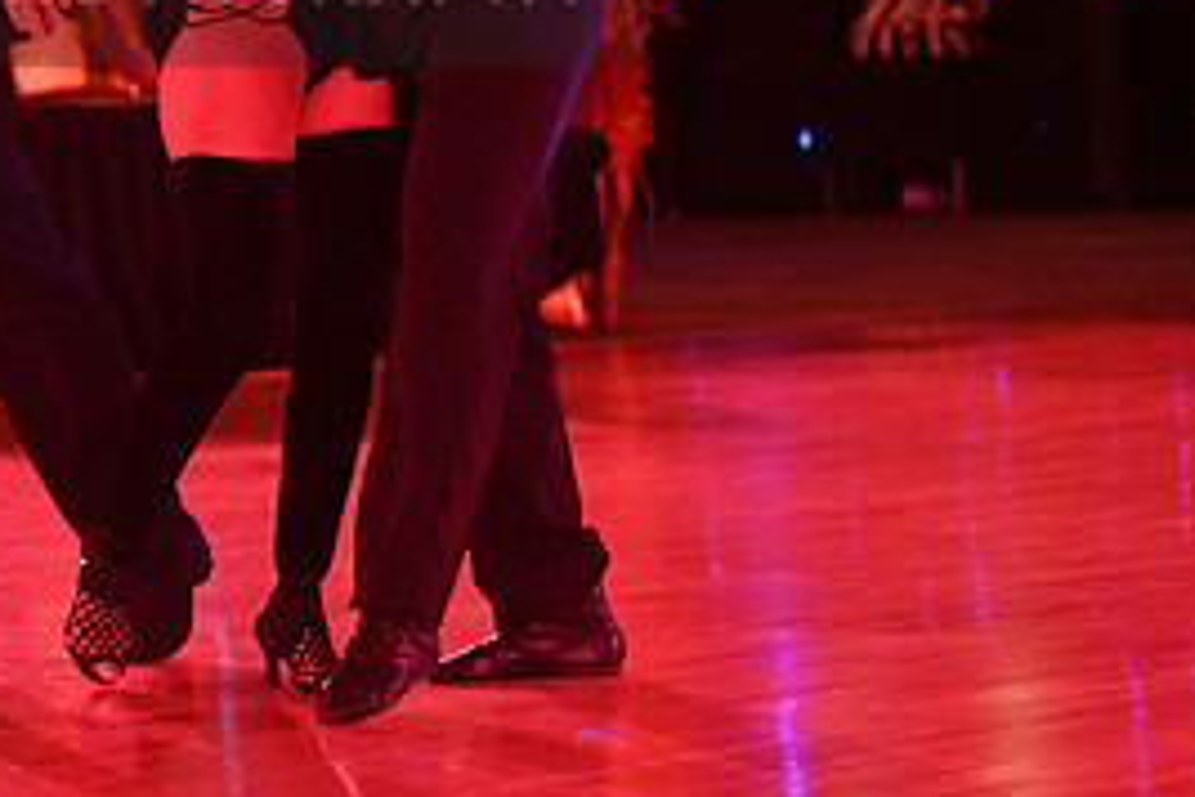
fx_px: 9028
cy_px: -51
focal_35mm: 272
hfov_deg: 7.6
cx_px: 161
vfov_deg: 5.0
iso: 6400
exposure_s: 1/400
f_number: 4
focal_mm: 125
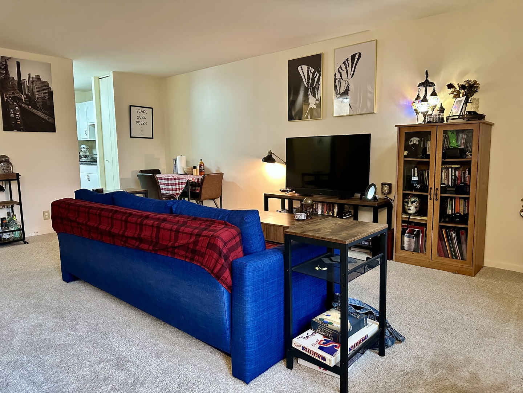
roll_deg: -0.1
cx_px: 262
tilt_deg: -7.1
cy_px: 196
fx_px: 363
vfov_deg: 56.8
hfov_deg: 71.6
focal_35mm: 24
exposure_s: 1/60
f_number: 1.78
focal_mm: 6.86
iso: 640
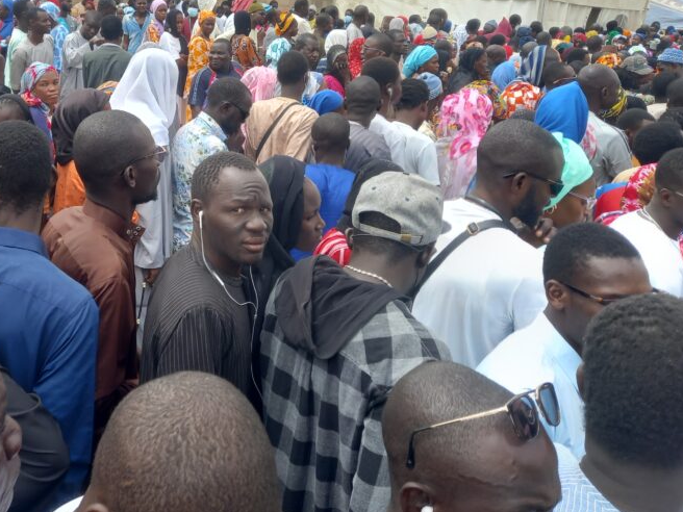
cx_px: 186
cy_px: 135
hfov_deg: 46.5
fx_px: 769
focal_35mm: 39
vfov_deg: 36.1
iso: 25
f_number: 2
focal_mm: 4.6
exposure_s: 1/253
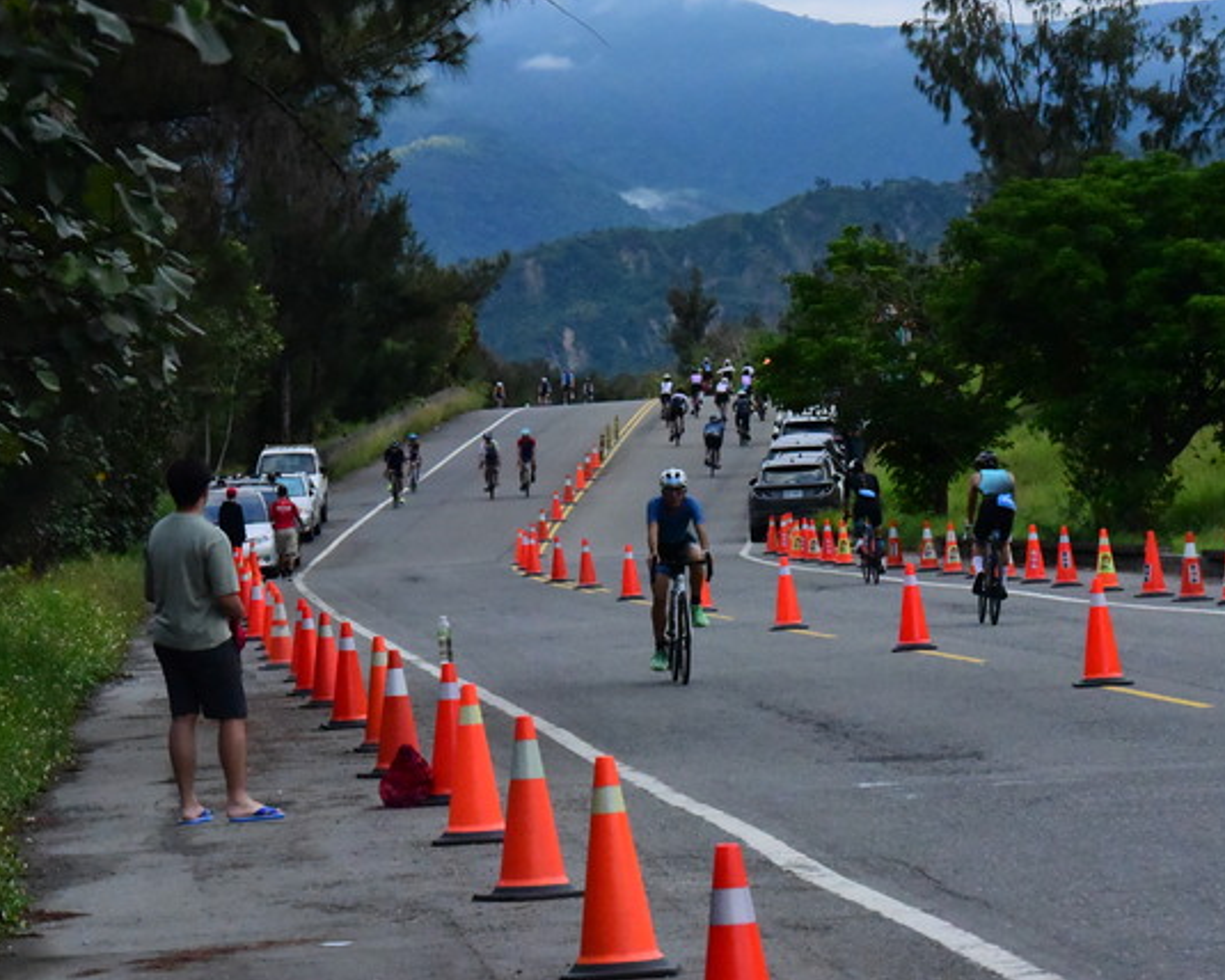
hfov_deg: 10.8
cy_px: 535
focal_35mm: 178
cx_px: 664
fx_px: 6453
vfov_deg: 8.7
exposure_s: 1/3200
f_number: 14
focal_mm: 130
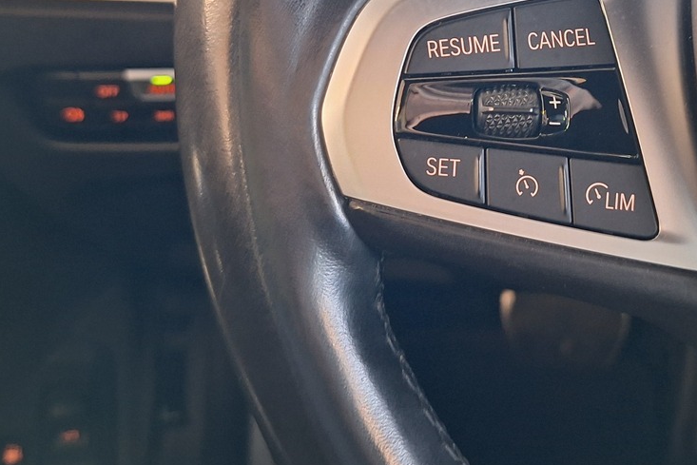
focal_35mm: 47
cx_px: 424
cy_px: 41
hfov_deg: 41.7
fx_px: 910
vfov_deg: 27.6
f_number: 1.8
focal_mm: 5.54
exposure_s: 1/25
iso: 250
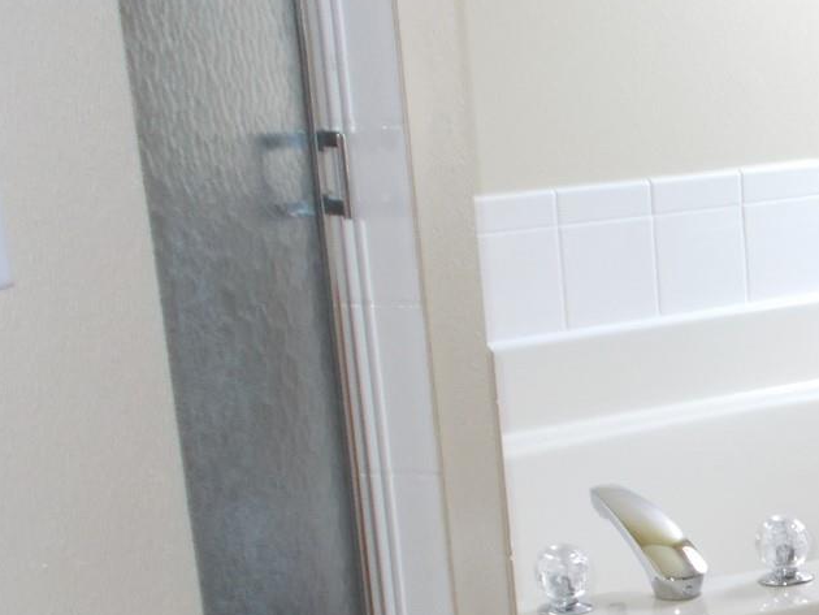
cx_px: 974
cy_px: 664
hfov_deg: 18.8
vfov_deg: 14.6
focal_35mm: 99
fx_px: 2343
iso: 200
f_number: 3.9
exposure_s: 1/30
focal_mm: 6.9
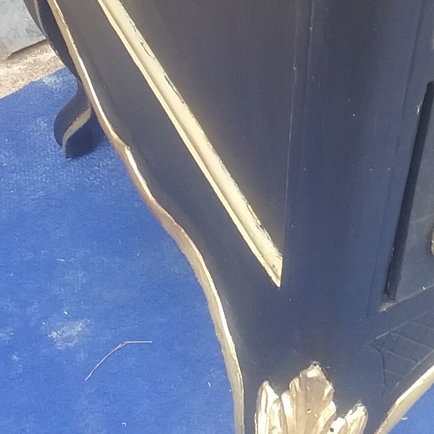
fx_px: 1149
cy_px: 65
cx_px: 374
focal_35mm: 81
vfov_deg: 21.0
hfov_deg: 21.0
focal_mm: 3.3
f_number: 2.2
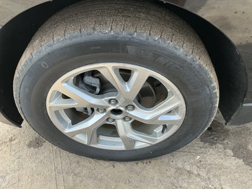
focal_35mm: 28
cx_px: 126
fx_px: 204
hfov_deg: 63.4
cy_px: 94
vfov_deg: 49.7
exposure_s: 1/276
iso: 25
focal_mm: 3
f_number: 1.8
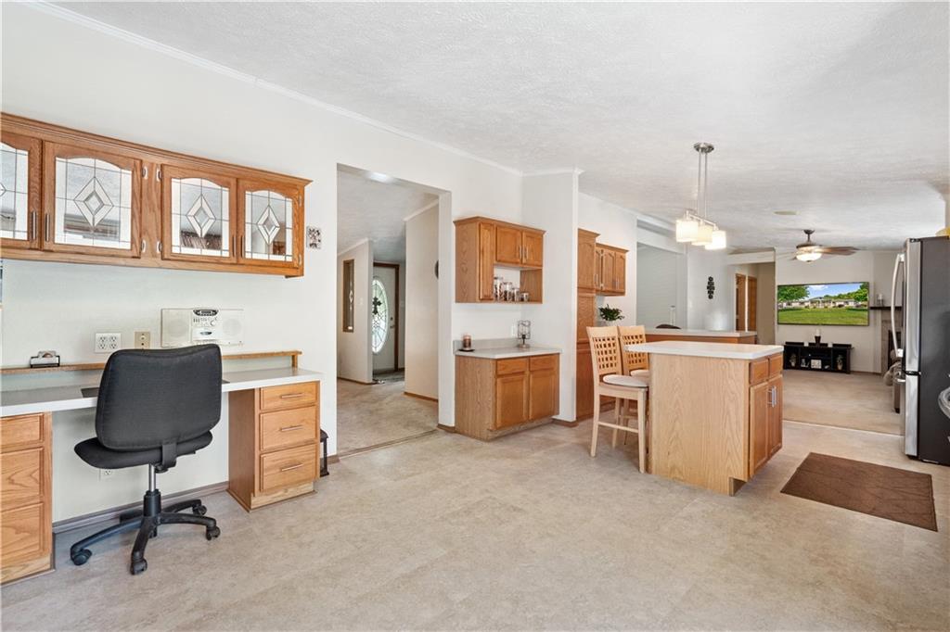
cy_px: 316
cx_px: 475
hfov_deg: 96.8
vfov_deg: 73.7
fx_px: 422
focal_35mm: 16
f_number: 5.6
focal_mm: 16
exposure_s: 1/125
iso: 2000
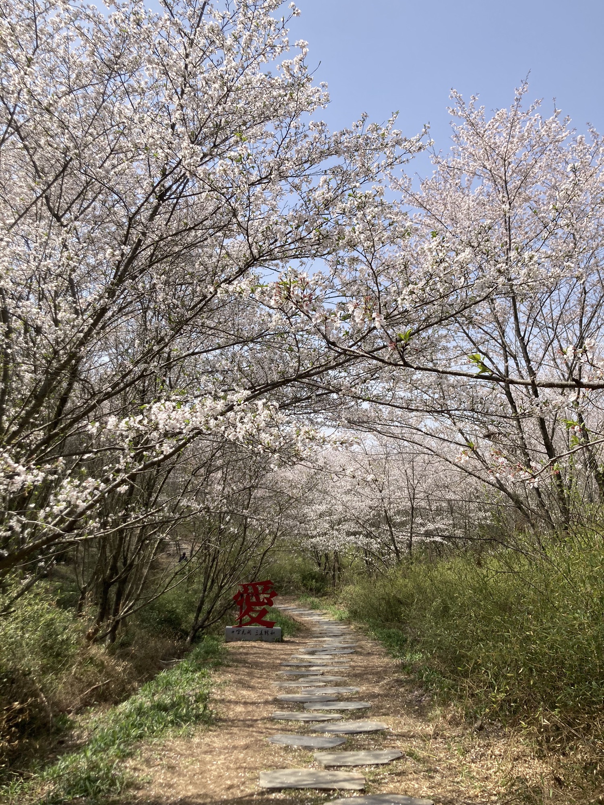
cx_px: 302
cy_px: 402
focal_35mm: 28
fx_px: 651
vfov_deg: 63.4
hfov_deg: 49.7
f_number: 1.8
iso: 20
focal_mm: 3.99
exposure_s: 1/1715
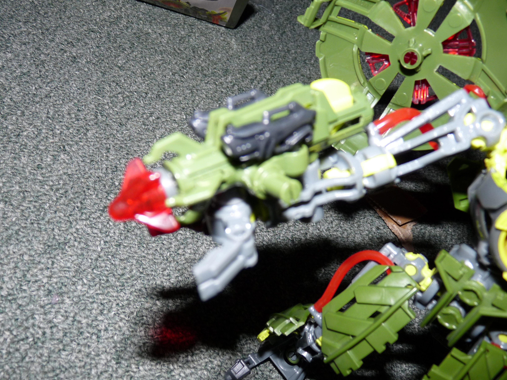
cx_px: 250
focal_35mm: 30
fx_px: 439
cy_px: 209
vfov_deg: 46.7
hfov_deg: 60.0
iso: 100
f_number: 2.8
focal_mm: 4.8
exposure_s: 1/125
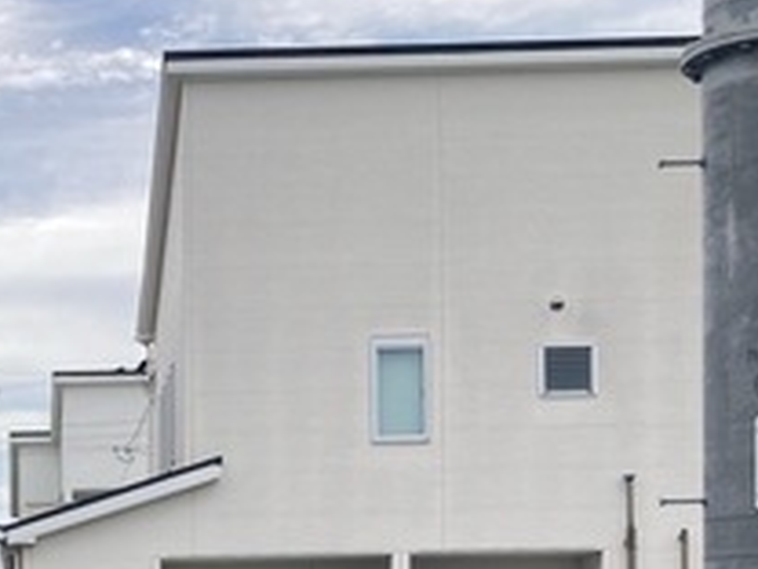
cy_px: 762
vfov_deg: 16.2
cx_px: -84
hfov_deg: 21.5
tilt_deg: -0.5
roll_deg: +2.2
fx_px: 1883
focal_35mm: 86
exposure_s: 1/1946
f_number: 1.8
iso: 20
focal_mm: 3.99
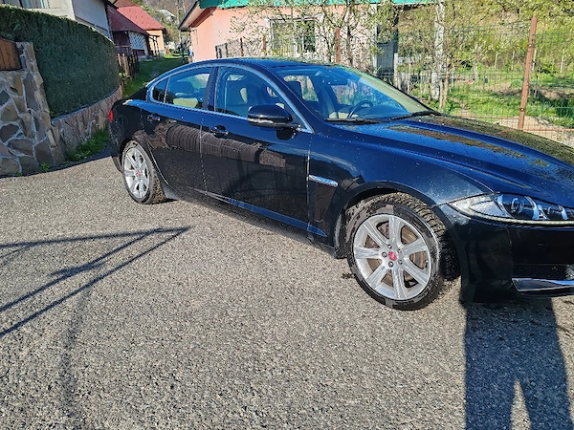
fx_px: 448
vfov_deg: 51.4
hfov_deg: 65.3
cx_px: 287
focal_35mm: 27
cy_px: 215
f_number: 1.9
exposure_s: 1/714
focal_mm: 6.12
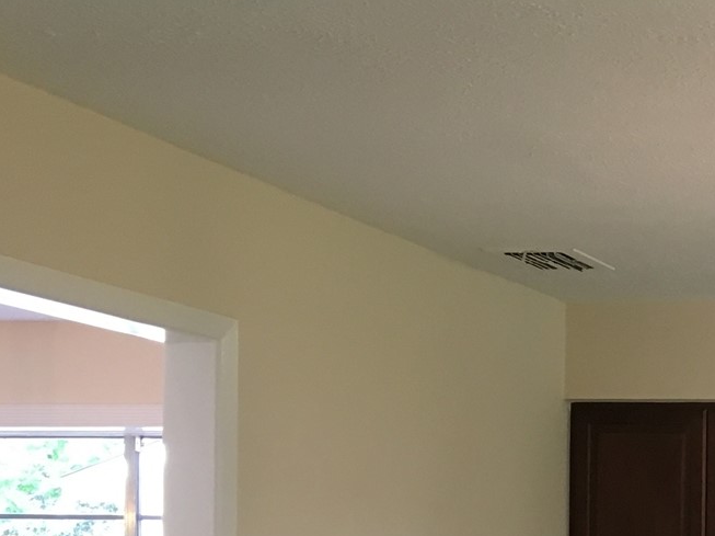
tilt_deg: -1.2
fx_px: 1879
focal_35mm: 91
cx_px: 1068
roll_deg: -0.5
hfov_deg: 19.0
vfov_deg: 15.6
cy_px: 639
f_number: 2.2
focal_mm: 4.15
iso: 40
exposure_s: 1/30
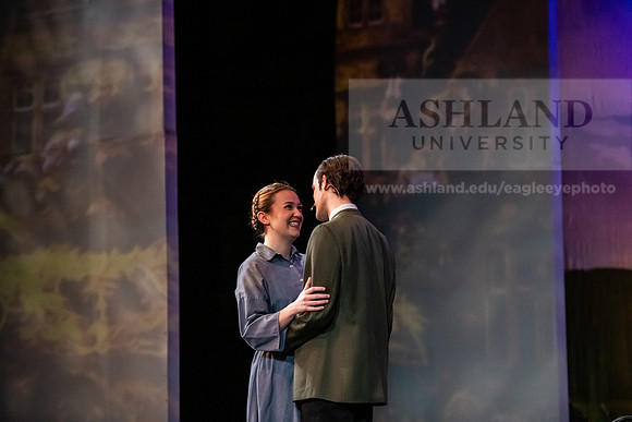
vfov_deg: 10.6
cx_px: 316
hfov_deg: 15.8
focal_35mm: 130
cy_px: 211
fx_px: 2283
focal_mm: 130
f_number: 3.2
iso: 5000
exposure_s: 1/320
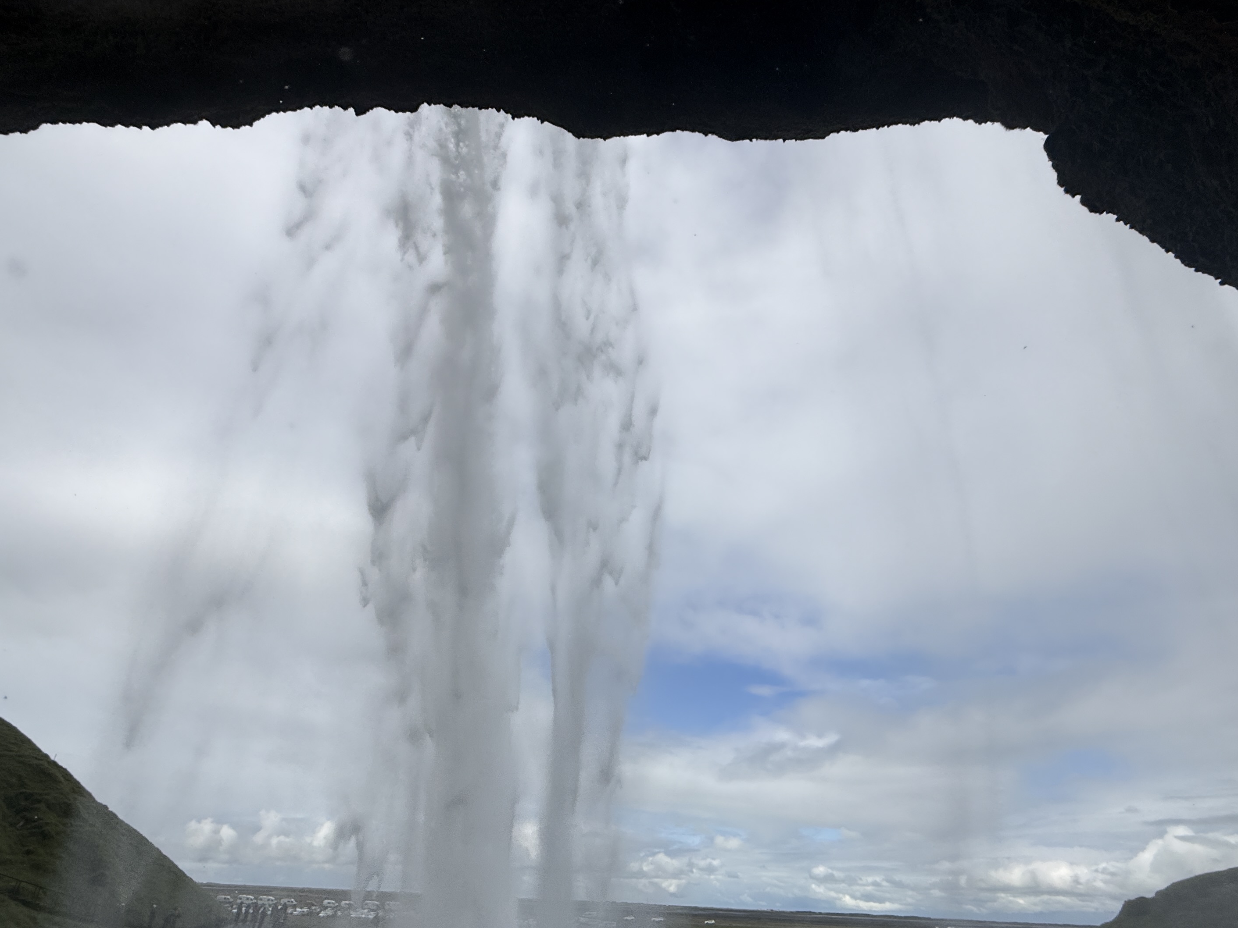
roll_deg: -2.4
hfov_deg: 81.7
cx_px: 603
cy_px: 580
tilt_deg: +24.2
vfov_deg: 65.0
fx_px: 715
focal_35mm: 20
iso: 50
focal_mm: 2.22
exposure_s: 1/6803
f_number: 2.2
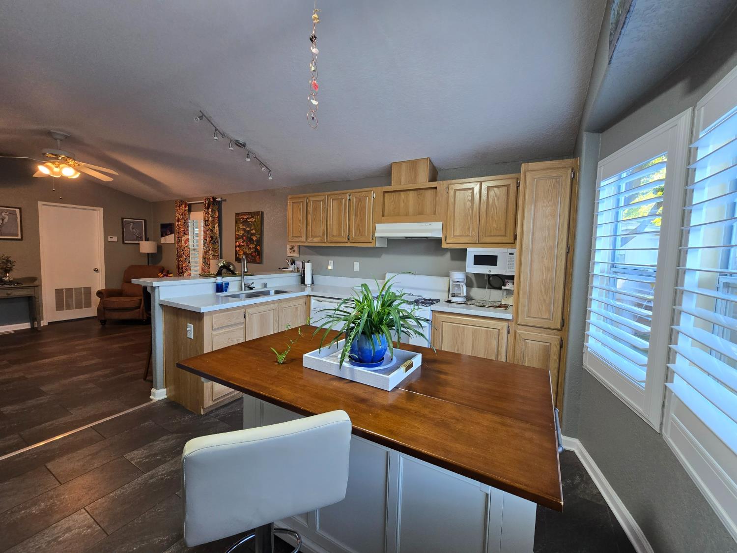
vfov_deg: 89.9
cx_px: 368
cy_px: 276
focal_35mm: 13
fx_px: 277
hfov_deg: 106.2
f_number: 2.2
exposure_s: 1/60
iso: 160
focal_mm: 2.2
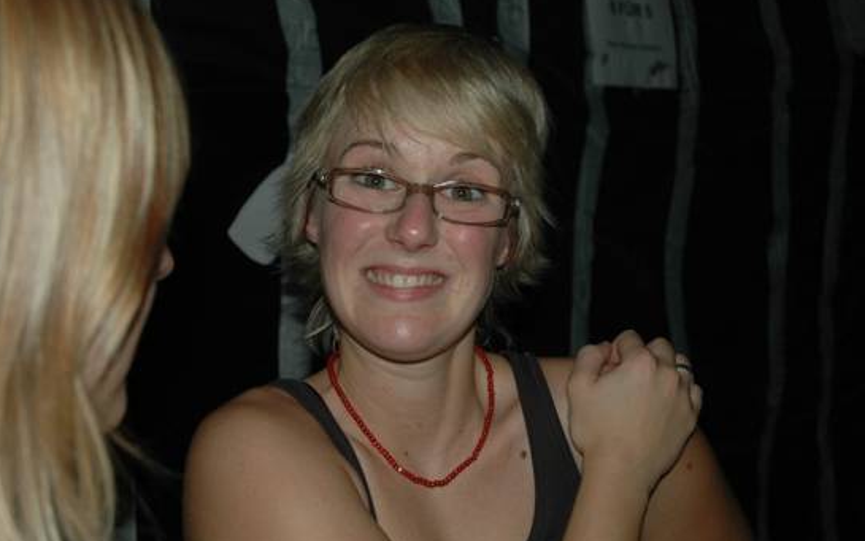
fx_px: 1311
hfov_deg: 36.5
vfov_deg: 23.3
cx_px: 421
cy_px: 226
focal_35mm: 56
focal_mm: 31
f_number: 4
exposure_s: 1/60
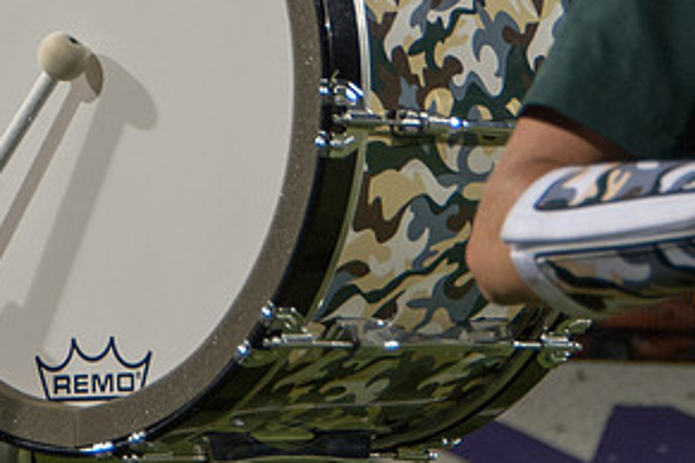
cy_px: -238
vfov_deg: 6.0
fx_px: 4401
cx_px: 99
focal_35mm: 228
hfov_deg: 9.0
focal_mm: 65
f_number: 5
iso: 2200
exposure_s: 1/160
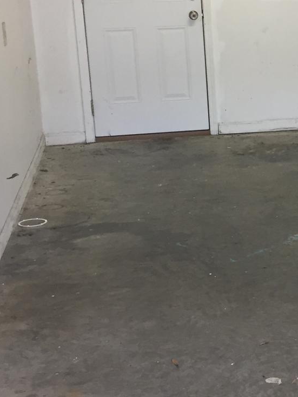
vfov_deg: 24.6
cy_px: 150
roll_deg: +0.8
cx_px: 368
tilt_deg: -11.1
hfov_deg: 17.7
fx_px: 906
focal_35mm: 79
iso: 80
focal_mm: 4.15
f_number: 2.2
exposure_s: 1/30
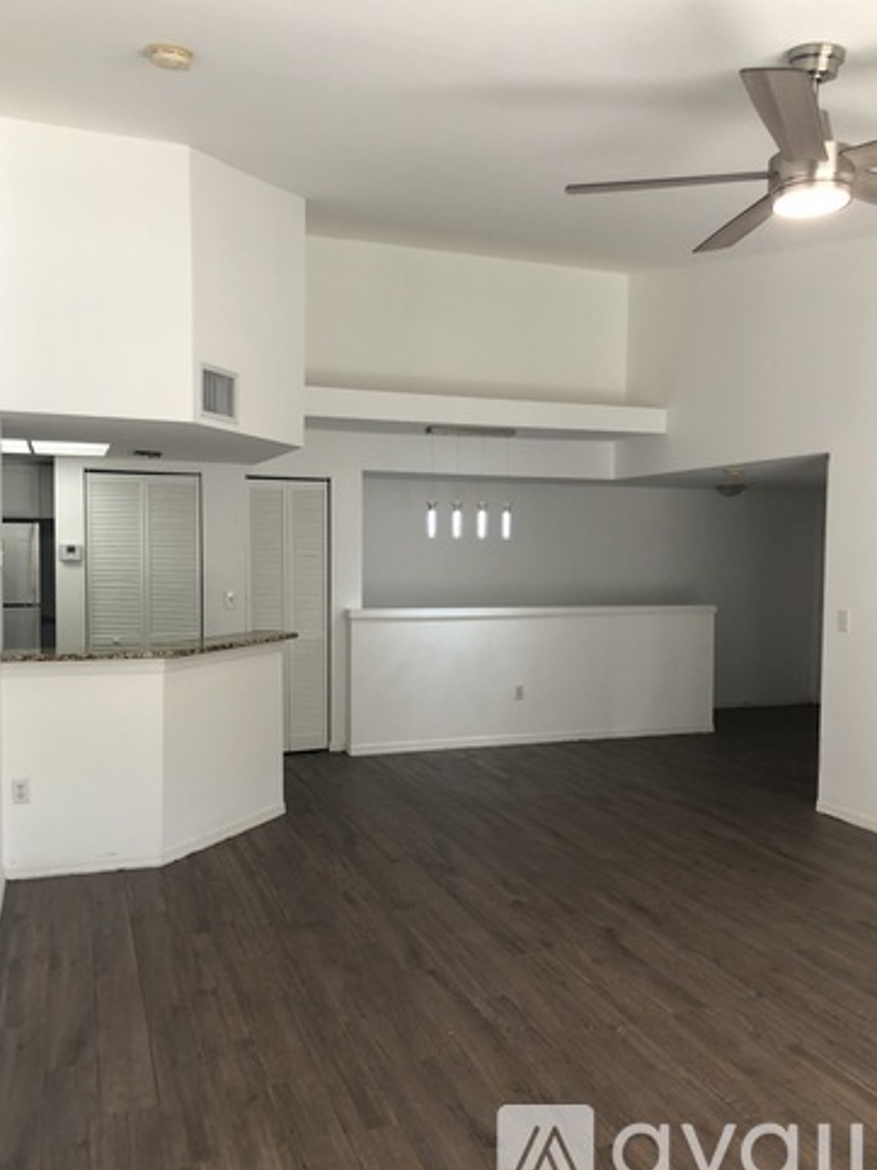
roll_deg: -0.2
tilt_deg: -4.7
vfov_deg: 61.7
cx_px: 435
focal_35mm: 29
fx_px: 980
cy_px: 596
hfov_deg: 48.2
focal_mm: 4
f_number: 1.8
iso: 25
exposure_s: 1/40
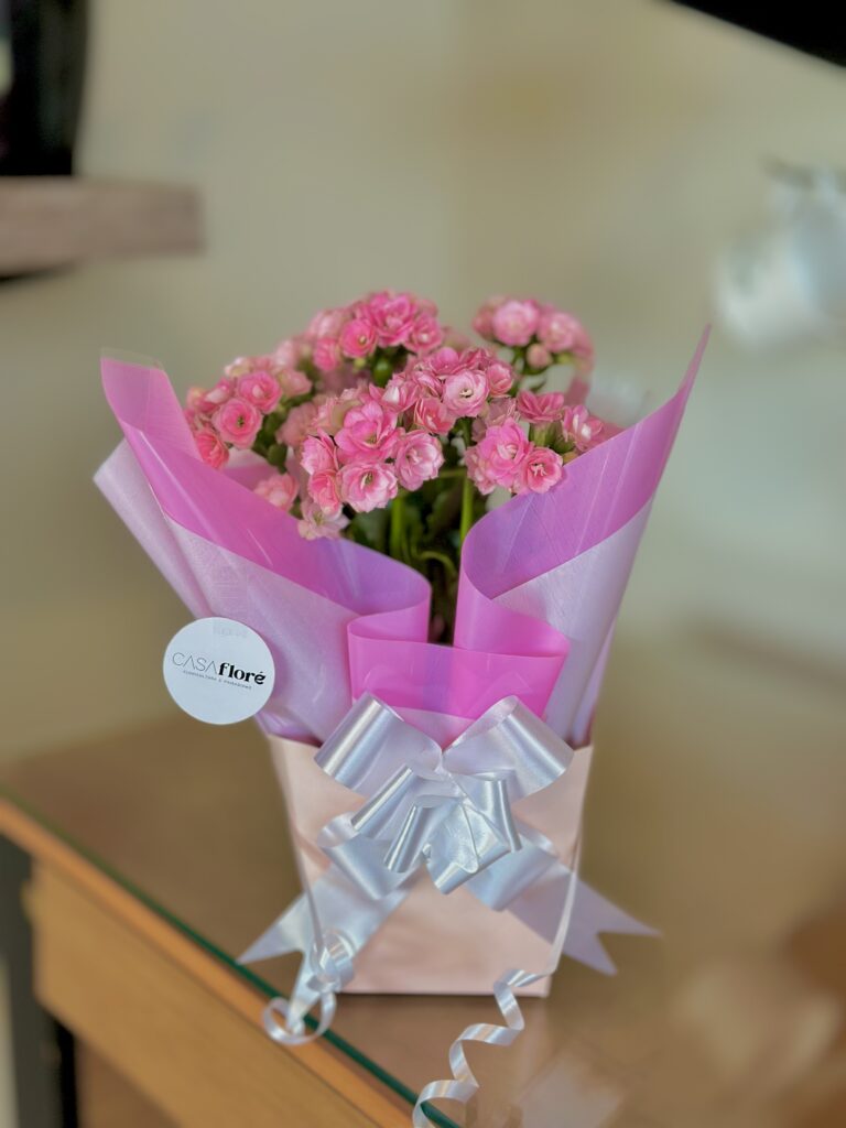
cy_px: 564
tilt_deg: -14.1
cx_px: 423
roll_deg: -1.3
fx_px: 1564
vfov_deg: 39.7
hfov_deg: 30.3
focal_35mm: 48
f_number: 1.78
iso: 80
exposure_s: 1/446
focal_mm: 6.86
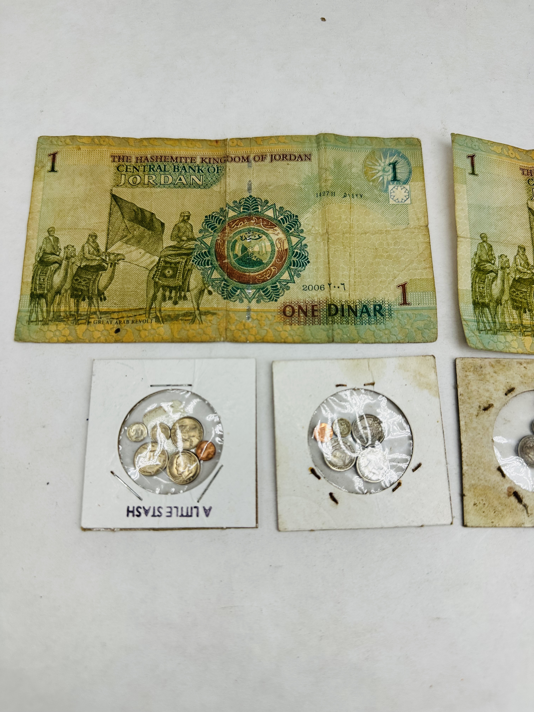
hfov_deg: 56.8
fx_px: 494
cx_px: 267
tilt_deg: -76.9
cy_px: 356
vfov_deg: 71.6
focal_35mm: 24
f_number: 1.78
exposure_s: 1/2353
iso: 80
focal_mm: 6.86
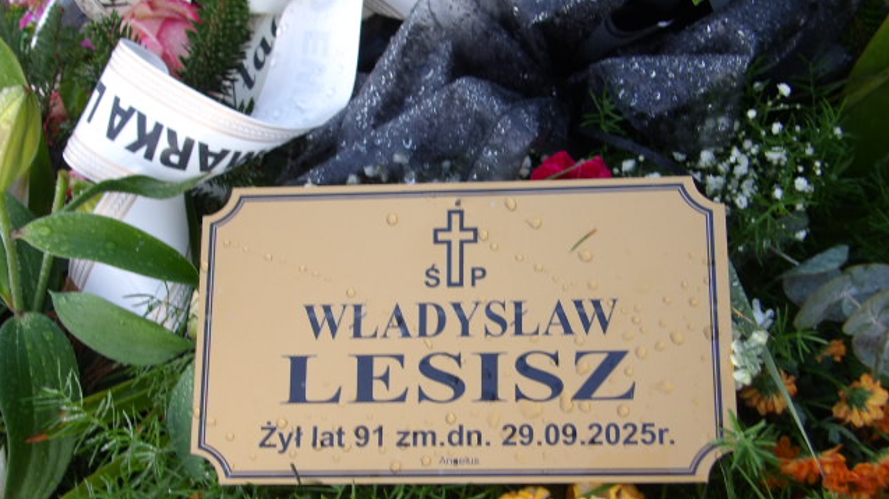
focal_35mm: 46
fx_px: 1084
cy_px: 330
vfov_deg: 25.8
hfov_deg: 44.6
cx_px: 444
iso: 100
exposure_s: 1/71
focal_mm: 7.6
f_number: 3.7
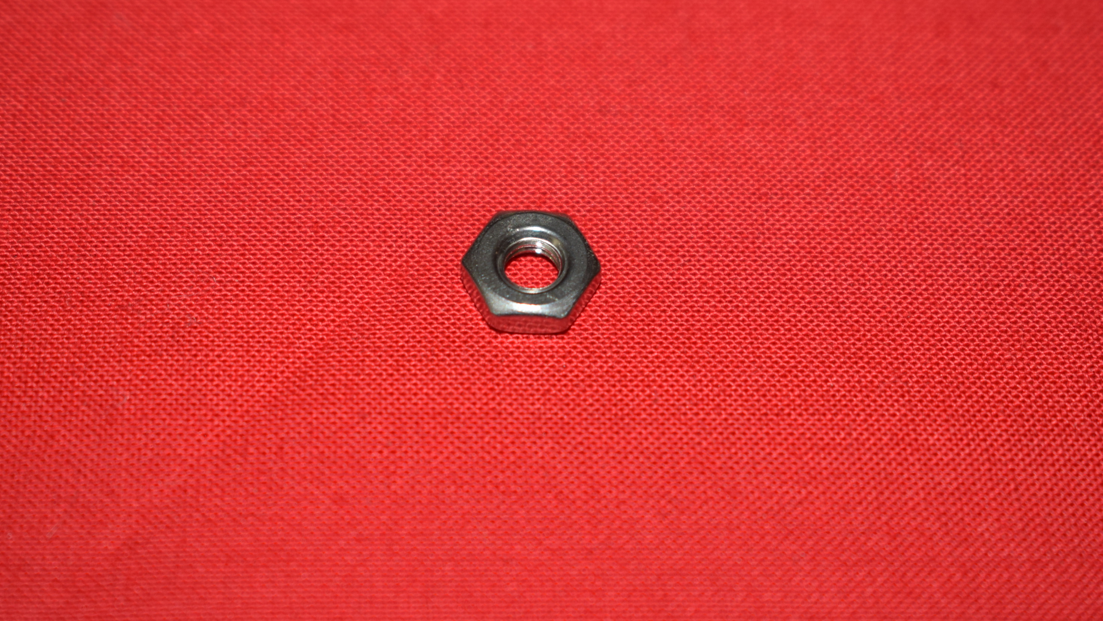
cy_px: 306
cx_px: 547
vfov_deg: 13.8
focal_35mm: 88
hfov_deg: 24.3
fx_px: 2560
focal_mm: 55
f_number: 5.6
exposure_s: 1/200
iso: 400
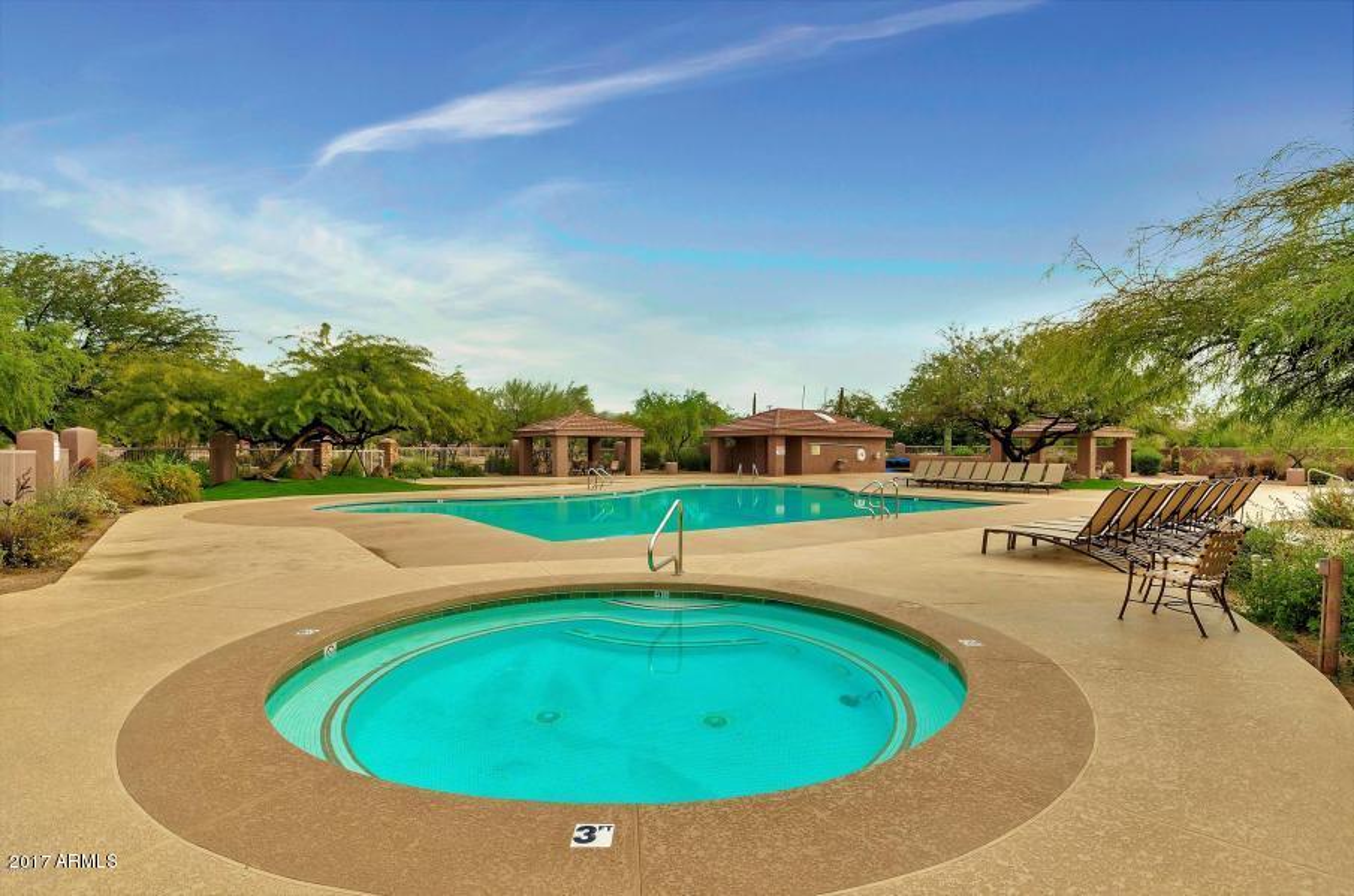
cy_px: 448
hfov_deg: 92.6
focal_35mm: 17
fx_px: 647
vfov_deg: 69.4
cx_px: 677
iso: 320
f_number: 10
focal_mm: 11.5
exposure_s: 1/400
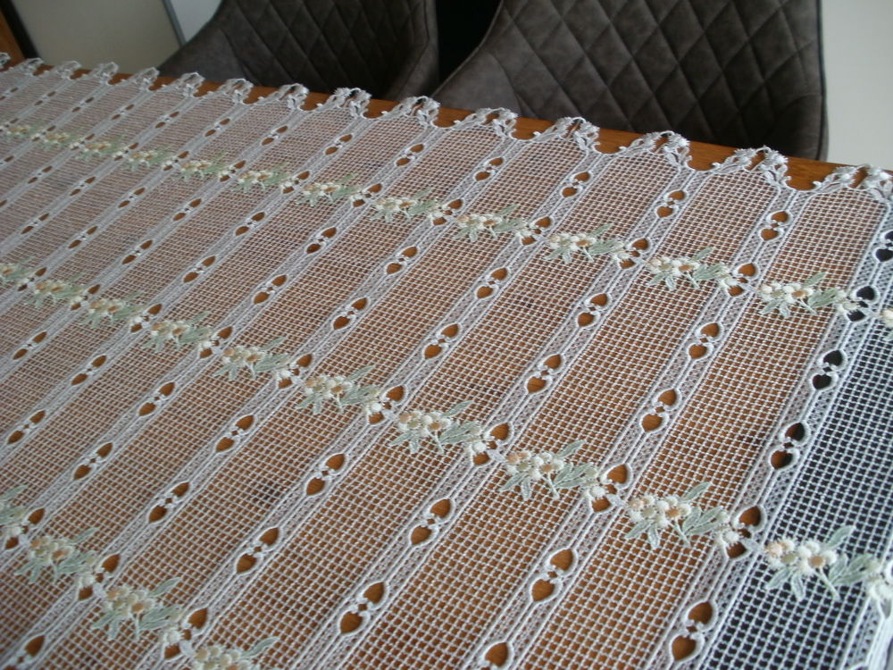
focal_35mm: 36
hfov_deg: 51.4
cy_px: 335
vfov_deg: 39.7
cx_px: 446
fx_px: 929
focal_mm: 6.3
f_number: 3.5
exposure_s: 1/40
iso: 100
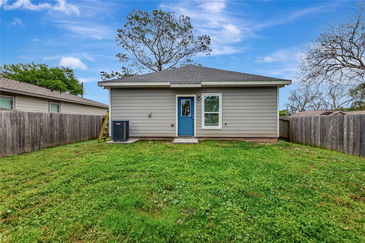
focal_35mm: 15
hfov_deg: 100.4
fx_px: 152
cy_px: 122
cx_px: 182
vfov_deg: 77.3
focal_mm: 10
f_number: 5.6
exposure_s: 1/500
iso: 100
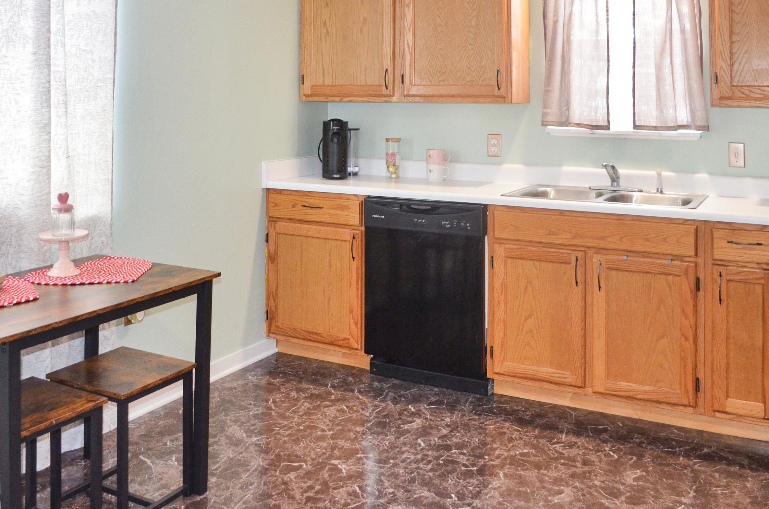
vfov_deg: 37.5
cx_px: 344
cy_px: 204
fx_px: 746
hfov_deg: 54.4
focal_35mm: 35
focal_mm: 18
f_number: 3.5
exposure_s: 1/60
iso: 1100
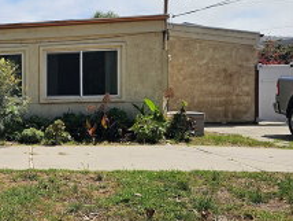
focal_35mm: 55
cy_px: 128
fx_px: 466
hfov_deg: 30.0
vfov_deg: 26.6
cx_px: -55
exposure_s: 1/1084
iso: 10
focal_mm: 6.3
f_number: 1.7
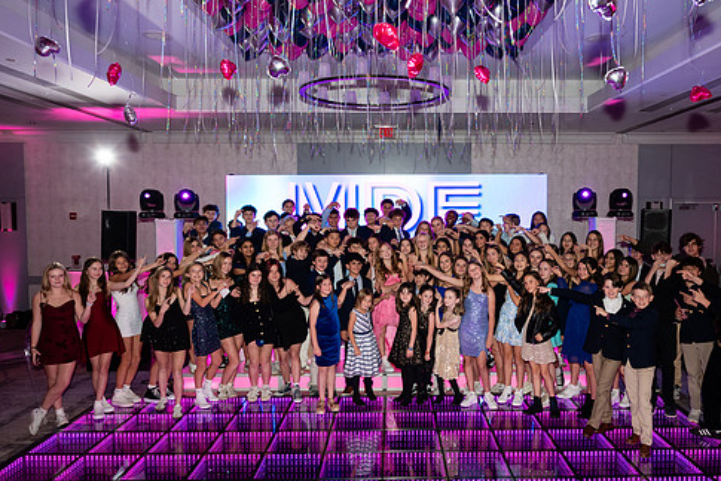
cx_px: 409
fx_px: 581
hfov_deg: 63.4
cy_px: 243
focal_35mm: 29
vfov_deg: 45.0
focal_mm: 24
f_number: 4.5
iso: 1000
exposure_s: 1/160
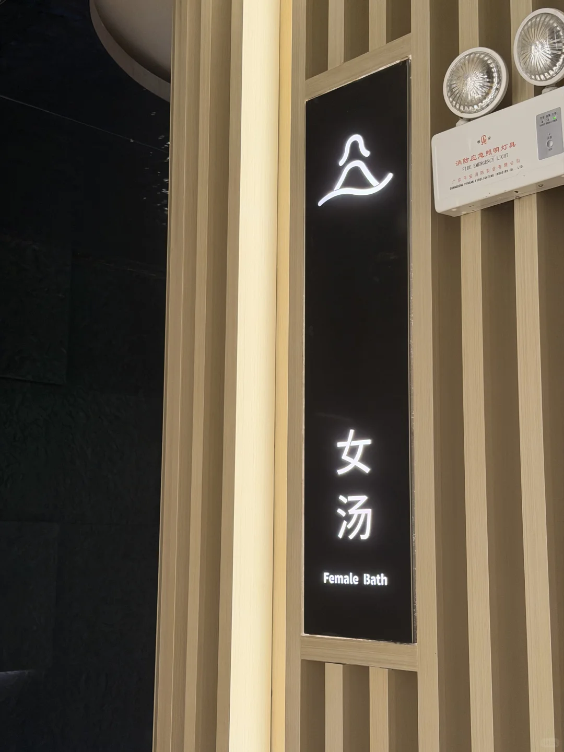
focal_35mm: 48
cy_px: 376
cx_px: 282
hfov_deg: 30.3
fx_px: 1043
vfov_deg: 39.7
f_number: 1.78
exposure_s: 1/60
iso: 250
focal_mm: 6.76
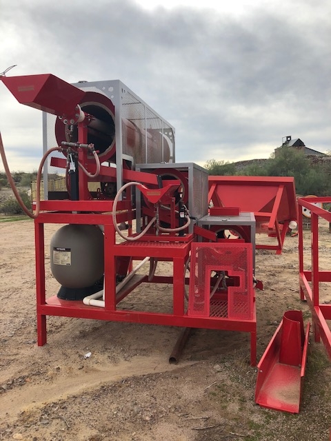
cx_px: 166
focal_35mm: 28
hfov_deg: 49.7
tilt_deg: -2.8
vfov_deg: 63.4
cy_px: 220
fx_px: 357
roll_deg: +1.5
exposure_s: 1/1656
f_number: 1.8
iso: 20
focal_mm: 3.99
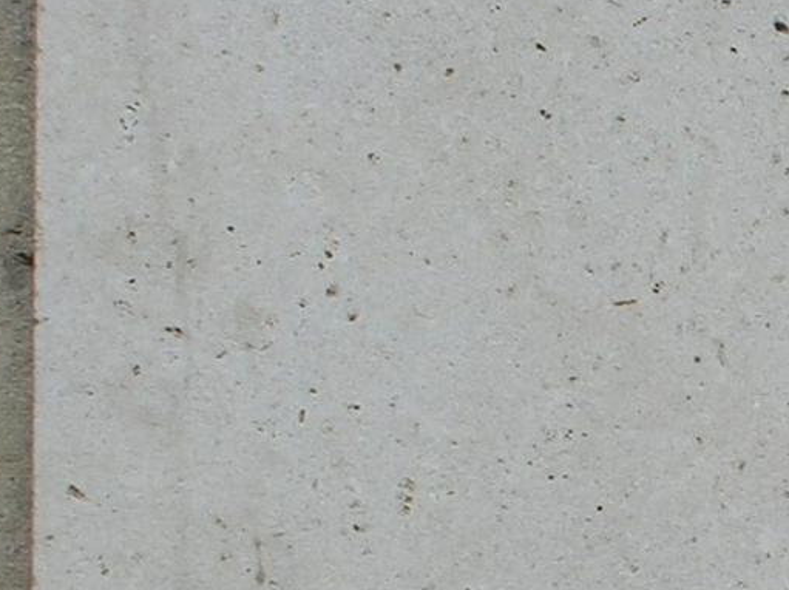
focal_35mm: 278
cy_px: 575
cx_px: 1385
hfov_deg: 7.0
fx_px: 6329
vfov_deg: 5.3
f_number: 6.7
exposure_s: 1/54
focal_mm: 12.3
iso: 50
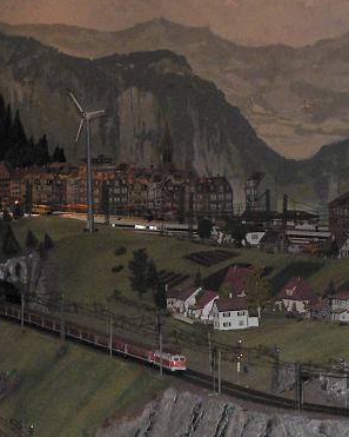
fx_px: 2362
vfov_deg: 10.5
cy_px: 197
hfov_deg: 8.3
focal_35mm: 183
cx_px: -92
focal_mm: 14.5
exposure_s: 1/60
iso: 400
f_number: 3.2
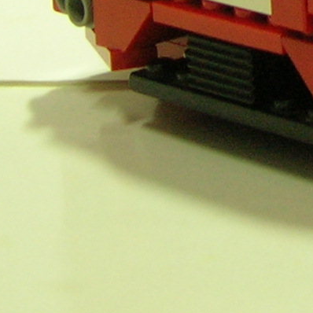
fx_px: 1974
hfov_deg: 8.6
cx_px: 626
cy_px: -276
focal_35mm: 193
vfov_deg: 8.7
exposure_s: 1/3.8
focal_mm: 6.4
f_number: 3
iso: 106
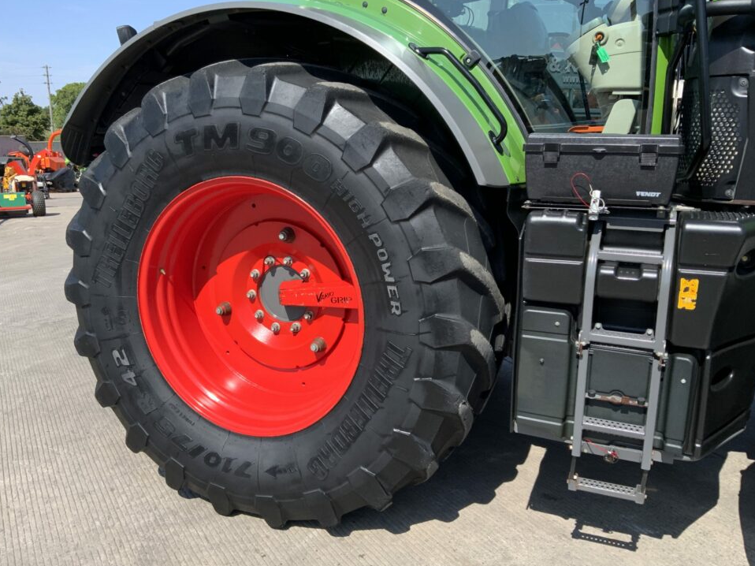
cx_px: 355
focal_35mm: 31
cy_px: 281
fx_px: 676
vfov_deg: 45.4
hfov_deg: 58.3
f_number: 1.8
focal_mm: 3
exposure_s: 1/912
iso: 16
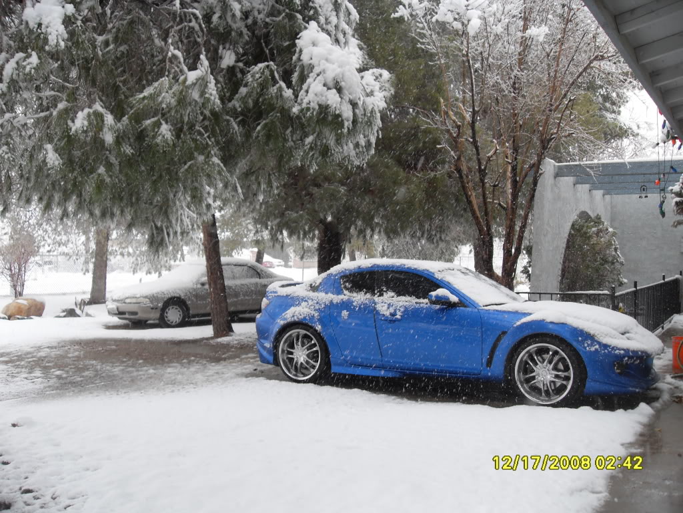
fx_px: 671
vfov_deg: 41.8
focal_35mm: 34
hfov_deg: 54.0
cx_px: 342
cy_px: 256
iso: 80
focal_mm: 6.3
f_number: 2.8
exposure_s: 1/125
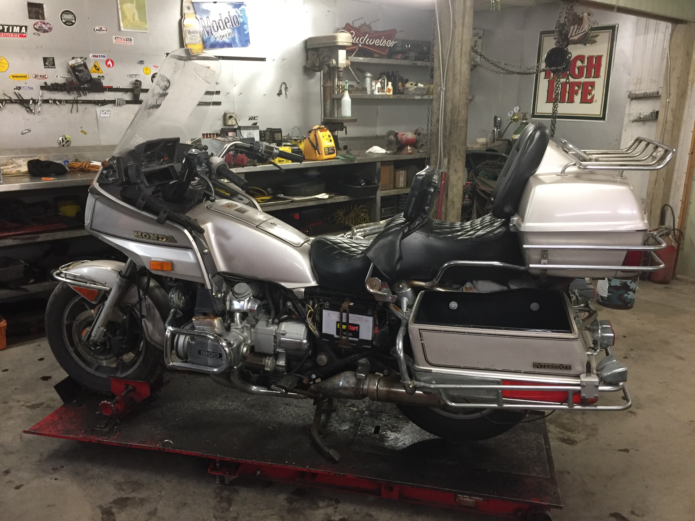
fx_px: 582
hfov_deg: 61.7
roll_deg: +2.3
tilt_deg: -15.1
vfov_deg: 48.2
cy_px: 260
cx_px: 348
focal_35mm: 29
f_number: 2.2
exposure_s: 1/30
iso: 160
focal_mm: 4.15
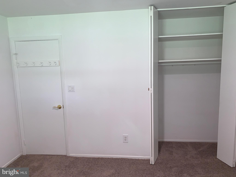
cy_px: 88
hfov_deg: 67.3
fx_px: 177
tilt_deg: -10.3
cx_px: 118
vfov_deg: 53.1
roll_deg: +1.4
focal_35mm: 26
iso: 40
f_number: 1.8
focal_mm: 4.25
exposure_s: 1/22
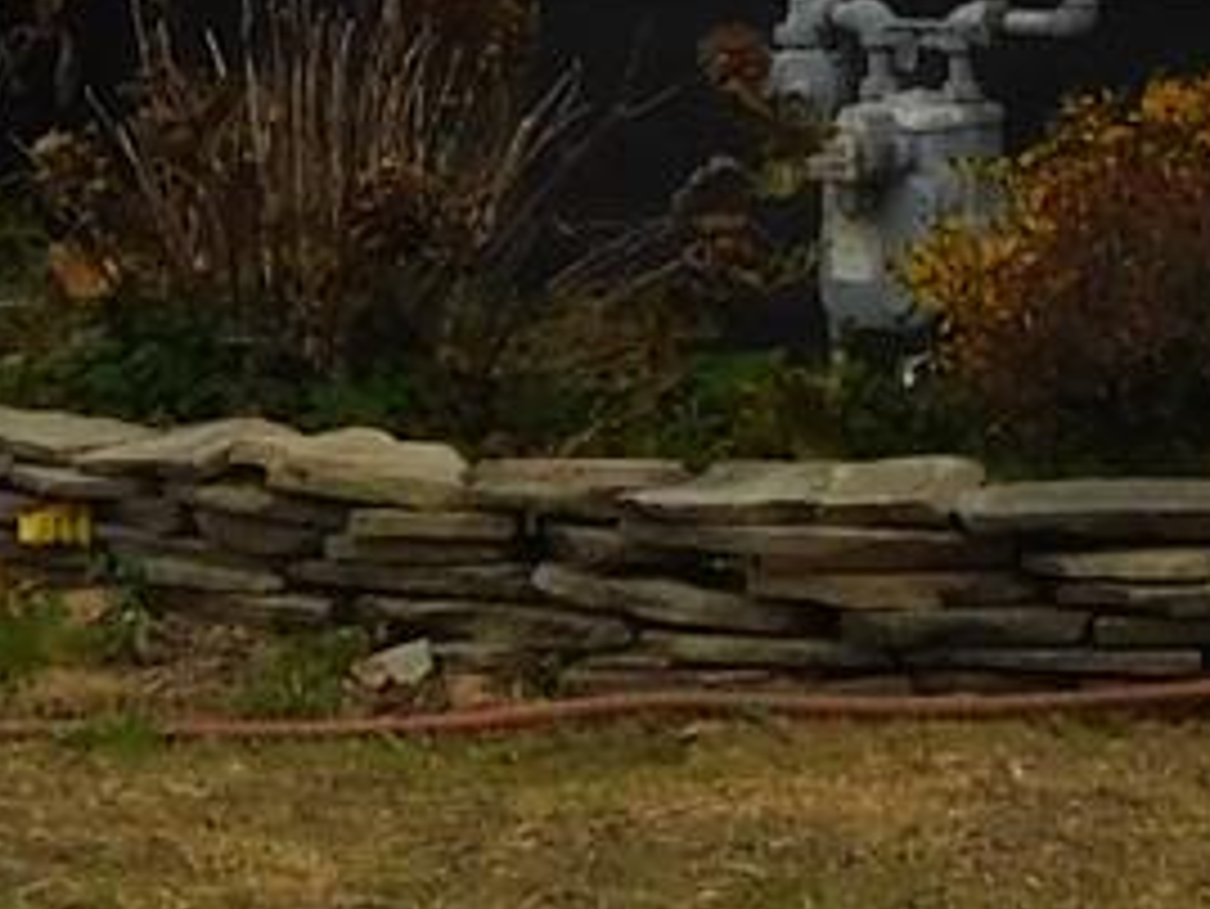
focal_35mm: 274
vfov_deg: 5.0
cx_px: 1561
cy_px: -2182
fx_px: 9582
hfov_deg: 7.2
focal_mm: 6.3
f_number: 3.5
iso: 125
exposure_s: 1/500
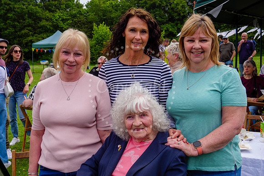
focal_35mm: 47
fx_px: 343
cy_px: 88
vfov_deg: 28.8
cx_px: 132
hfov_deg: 42.1
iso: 200
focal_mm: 22
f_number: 5
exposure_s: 1/800
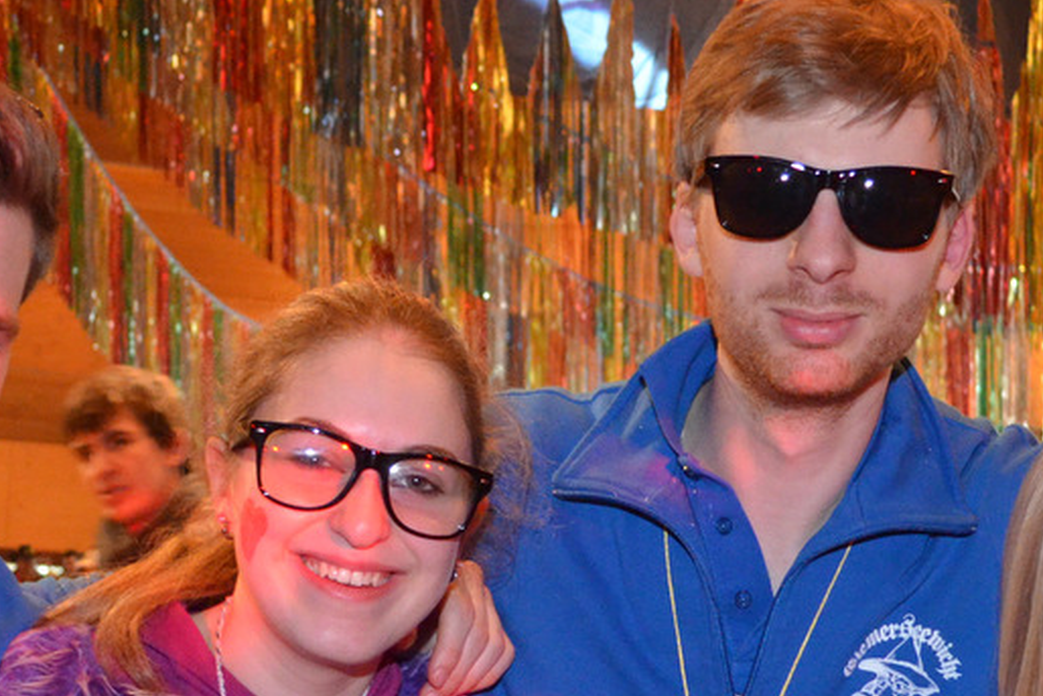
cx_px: 737
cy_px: 665
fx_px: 2029
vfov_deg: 19.0
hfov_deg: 28.5
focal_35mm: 70
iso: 3200
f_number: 4
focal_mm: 20
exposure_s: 1/60
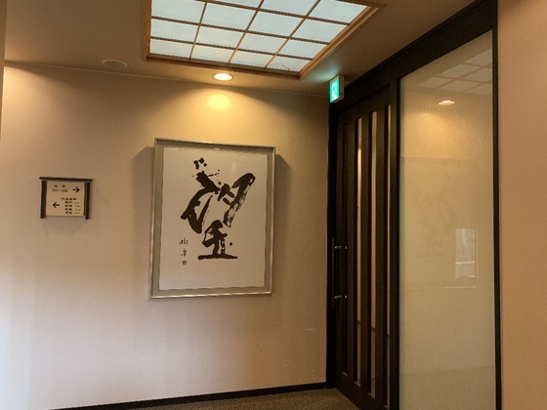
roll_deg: -1.3
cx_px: 274
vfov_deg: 53.1
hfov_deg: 67.3
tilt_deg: +1.2
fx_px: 411
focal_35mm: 26
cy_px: 205
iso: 320
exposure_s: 1/40
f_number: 1.8
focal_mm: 4.25
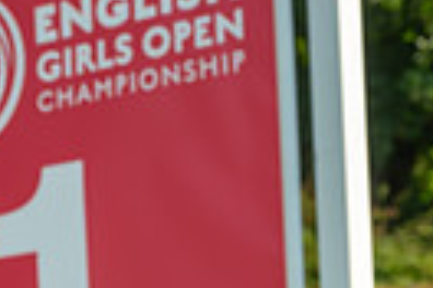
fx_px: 2586
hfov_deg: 9.2
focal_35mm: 215
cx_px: -319
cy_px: 414
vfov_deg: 6.3
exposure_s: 1/250
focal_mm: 46
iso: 125
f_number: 6.3
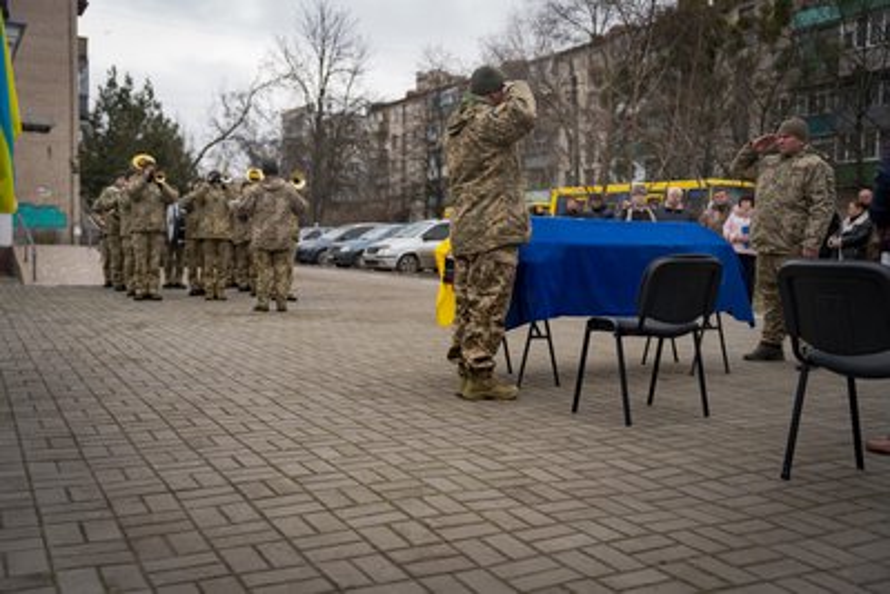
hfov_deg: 53.1
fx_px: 890
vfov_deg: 36.9
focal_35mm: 36
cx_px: 445
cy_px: 297
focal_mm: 36
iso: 320
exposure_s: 1/500
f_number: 2.8
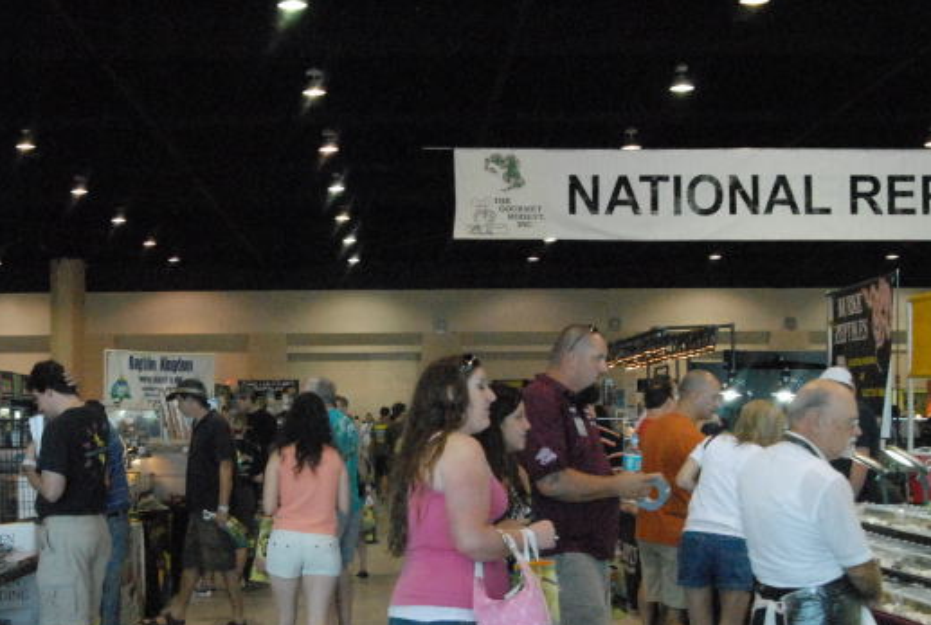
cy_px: 412
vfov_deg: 20.9
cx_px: 330
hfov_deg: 30.7
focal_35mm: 65
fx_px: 1684
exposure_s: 1/250
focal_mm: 28
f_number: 8
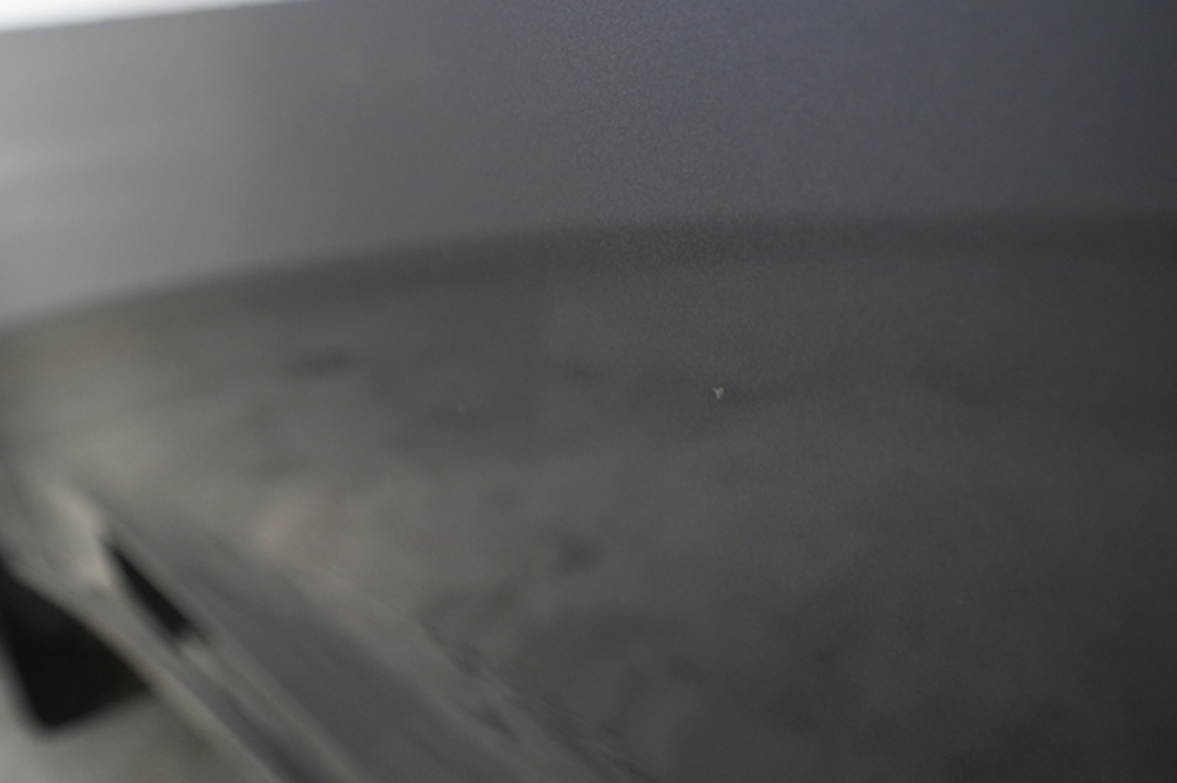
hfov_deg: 65.5
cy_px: 392
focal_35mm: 28
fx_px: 915
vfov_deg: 46.4
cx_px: 588
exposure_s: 1/100
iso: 4000
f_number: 4.5
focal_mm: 28
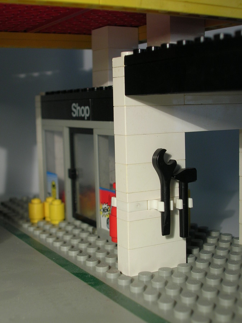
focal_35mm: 54
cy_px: 162
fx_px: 504
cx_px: 121
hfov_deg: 27.0
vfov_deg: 35.6
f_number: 3.4
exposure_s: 1/18.8
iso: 50
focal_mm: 9
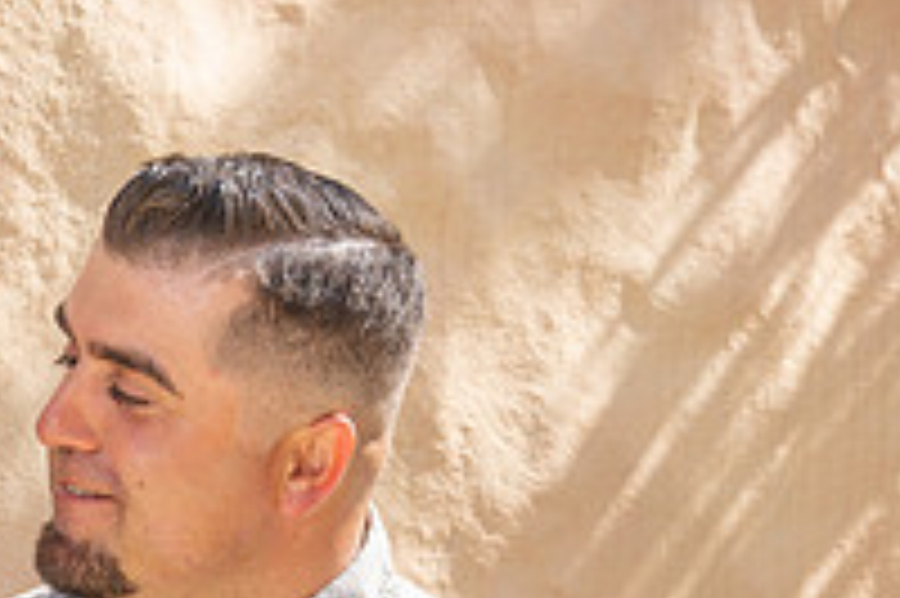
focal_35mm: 203
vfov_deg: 6.7
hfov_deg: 10.0
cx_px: -130
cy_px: 825
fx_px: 5071
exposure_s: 1/200
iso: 200
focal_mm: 70
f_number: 7.1
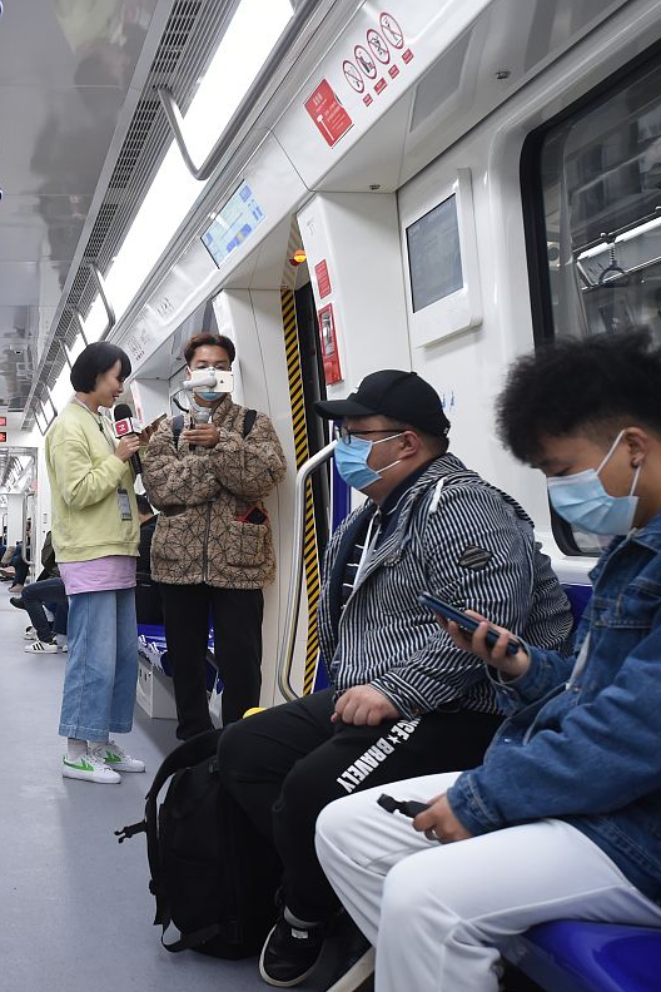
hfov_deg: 24.1
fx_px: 1460
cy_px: 494
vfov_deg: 37.5
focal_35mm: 53
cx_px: -44
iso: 1600
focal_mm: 35
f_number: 5.6
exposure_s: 1/125
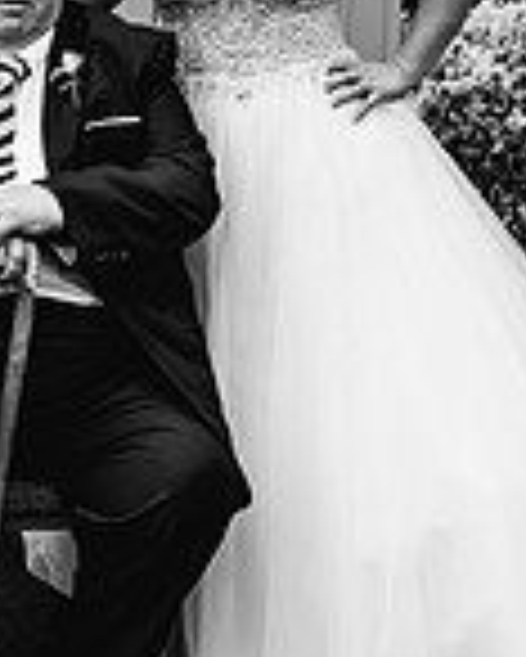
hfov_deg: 15.3
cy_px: 76
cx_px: 243
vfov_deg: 18.7
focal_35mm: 101
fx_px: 1963
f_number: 4
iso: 125
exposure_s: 1/500
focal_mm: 35
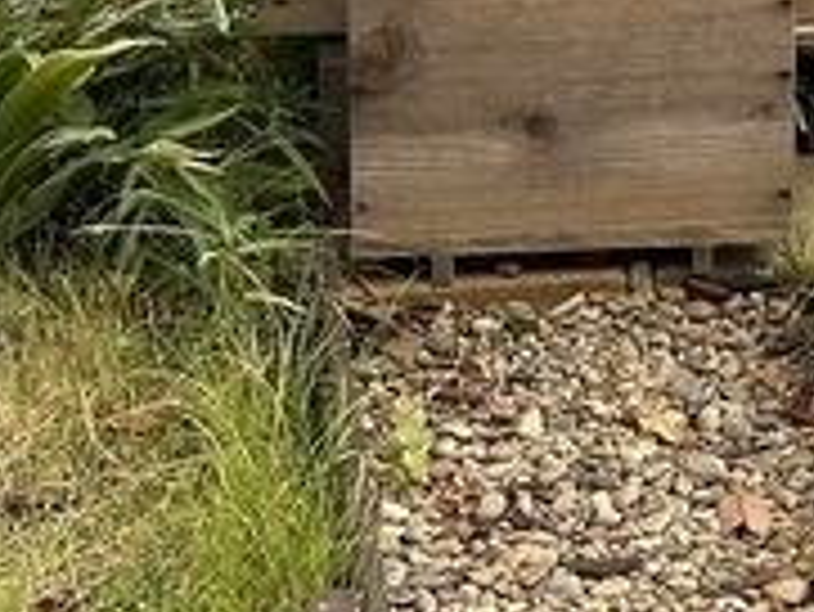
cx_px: 1455
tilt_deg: -10.8
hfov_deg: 8.8
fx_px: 5083
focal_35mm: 216
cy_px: -547
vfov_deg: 6.7
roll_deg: +0.0
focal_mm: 6.86
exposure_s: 1/532
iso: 64
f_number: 1.78
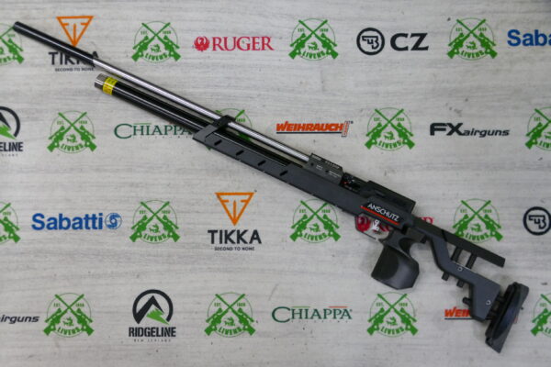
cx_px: 276
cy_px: 184
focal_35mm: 36
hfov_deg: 53.1
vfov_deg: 36.9
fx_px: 551
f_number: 3.1
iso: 1250
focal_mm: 13.16
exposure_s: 1/250
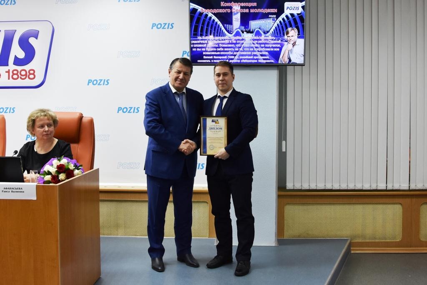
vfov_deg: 47.9
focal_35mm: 27
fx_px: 320
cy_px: 142
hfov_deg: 67.4
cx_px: 214
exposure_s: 1/125
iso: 800
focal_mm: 18
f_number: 5.6
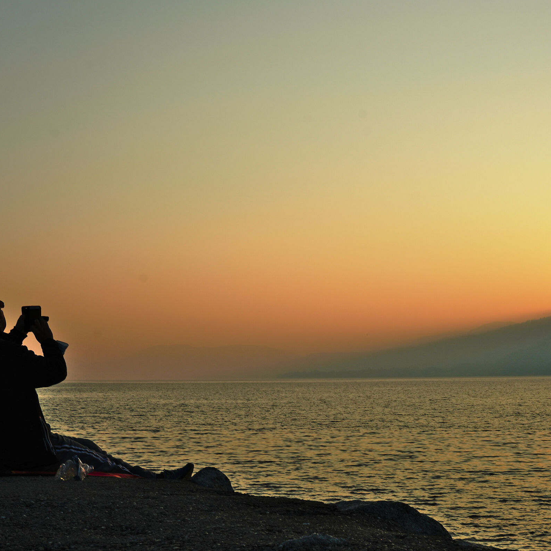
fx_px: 1044
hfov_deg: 29.4
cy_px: 273
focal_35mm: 58
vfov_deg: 29.6
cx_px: 353
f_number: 16
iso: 100
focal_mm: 30
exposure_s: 1/80
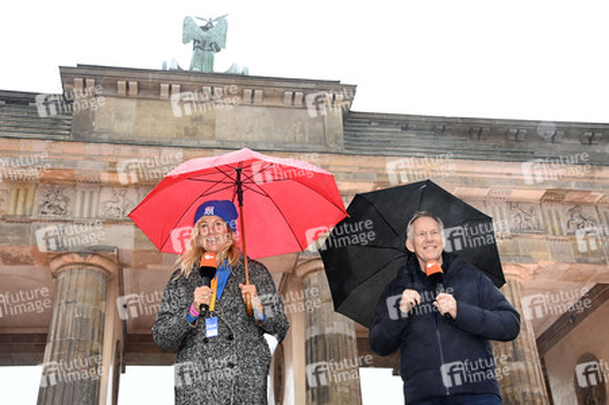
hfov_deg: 41.1
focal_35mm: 48
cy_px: 202
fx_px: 811
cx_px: 304
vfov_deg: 28.0
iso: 2500
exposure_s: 1/200
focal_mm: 48
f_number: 6.3
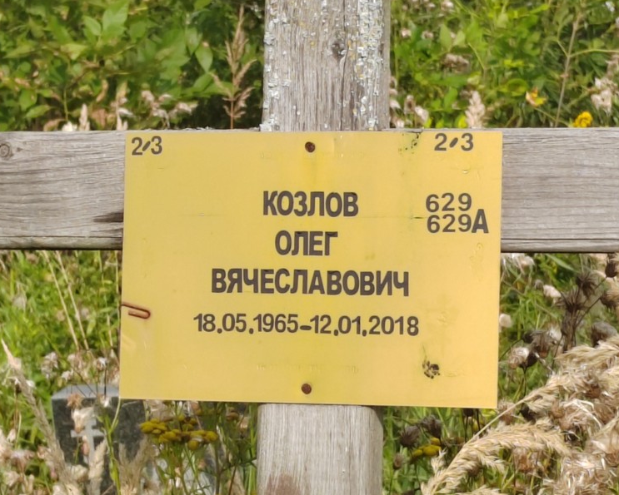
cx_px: 324
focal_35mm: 146
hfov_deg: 13.2
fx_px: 2676
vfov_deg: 10.6
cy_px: 247
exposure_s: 1/920
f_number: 1.9
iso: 100
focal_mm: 5.52
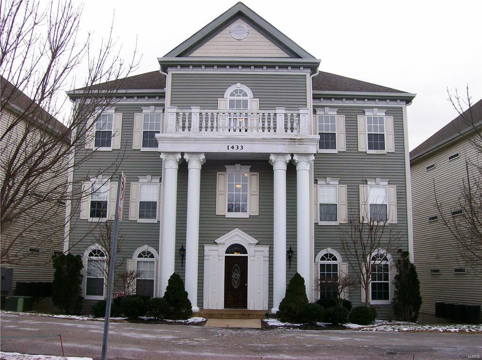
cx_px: 241
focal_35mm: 36
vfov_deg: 39.6
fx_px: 501
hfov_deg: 51.4
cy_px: 180
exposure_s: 1/359
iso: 80
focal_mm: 6
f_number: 4.8
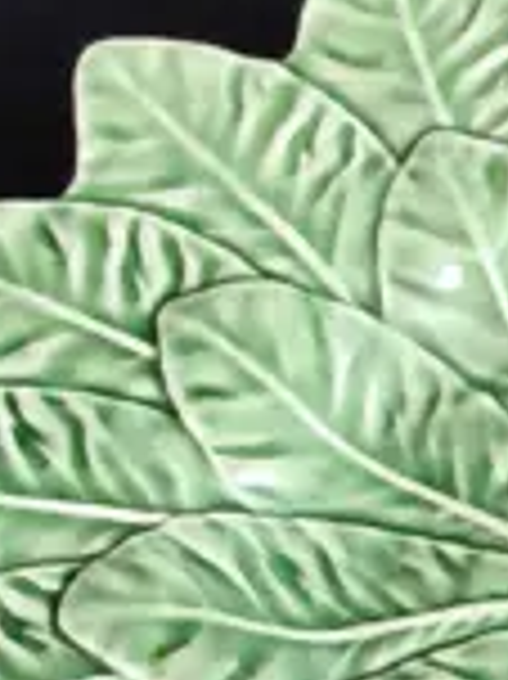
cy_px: 932
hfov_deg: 7.5
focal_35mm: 183
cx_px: 1245
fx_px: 3586
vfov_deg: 10.5
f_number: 2
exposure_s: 1/100
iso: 200
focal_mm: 2.87
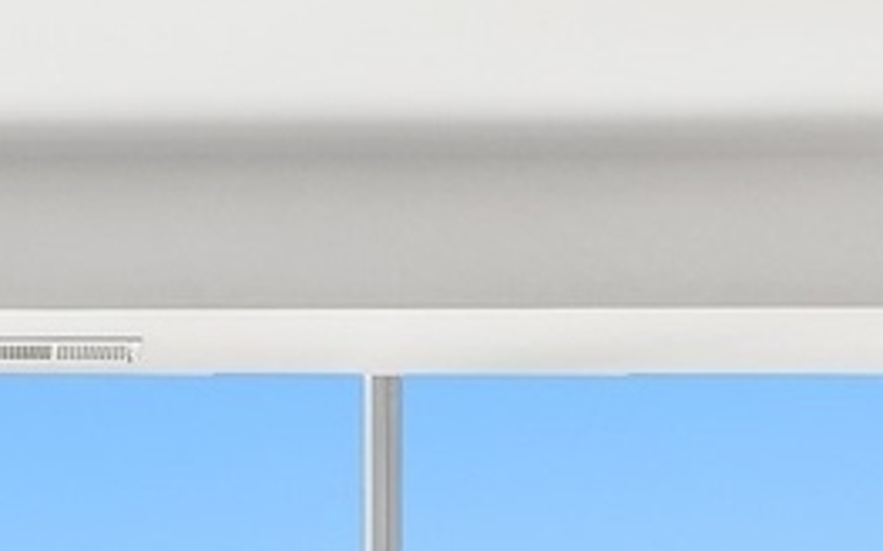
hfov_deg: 18.1
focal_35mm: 113
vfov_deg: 10.7
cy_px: 1055
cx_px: 40
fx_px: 2718
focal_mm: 12
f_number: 8
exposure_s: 1/40
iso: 200
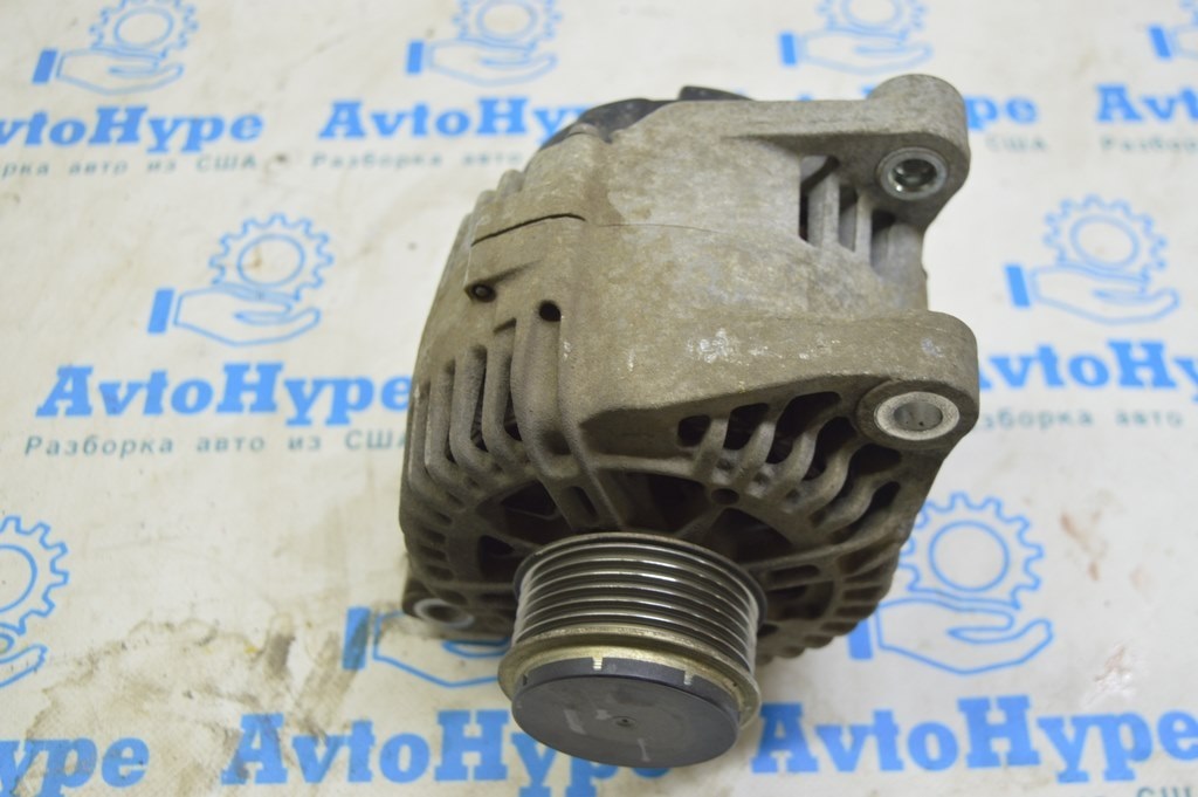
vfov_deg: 31.8
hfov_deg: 46.4
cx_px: 599
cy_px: 398
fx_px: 1397
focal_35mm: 42
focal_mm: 28
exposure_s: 1/20
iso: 400
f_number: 5.6
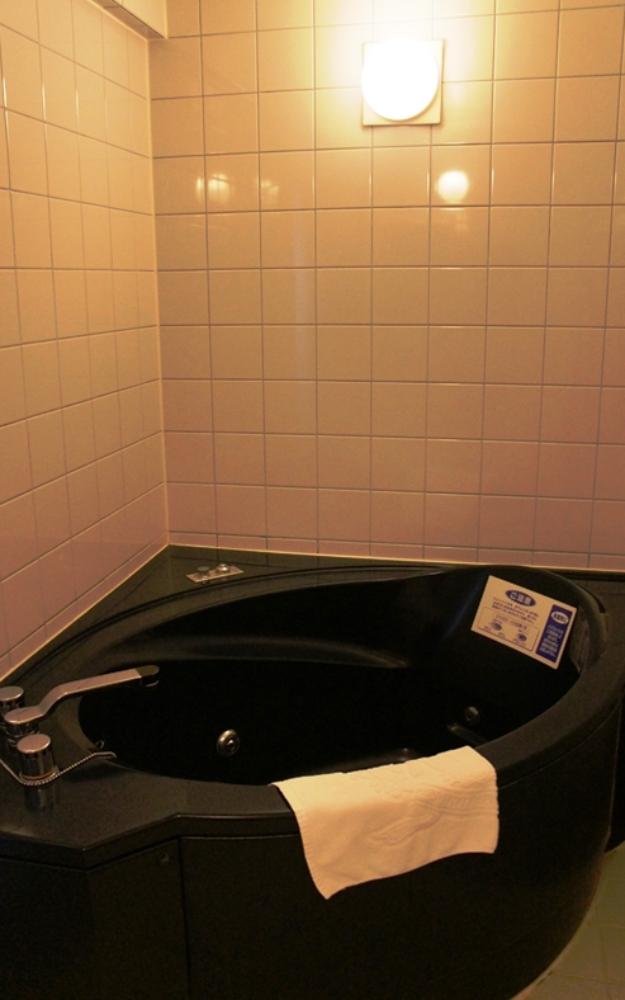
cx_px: 304
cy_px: 500
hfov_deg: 40.6
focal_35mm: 31
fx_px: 844
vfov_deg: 61.2
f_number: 3.5
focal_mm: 20
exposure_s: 1/30
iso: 1600
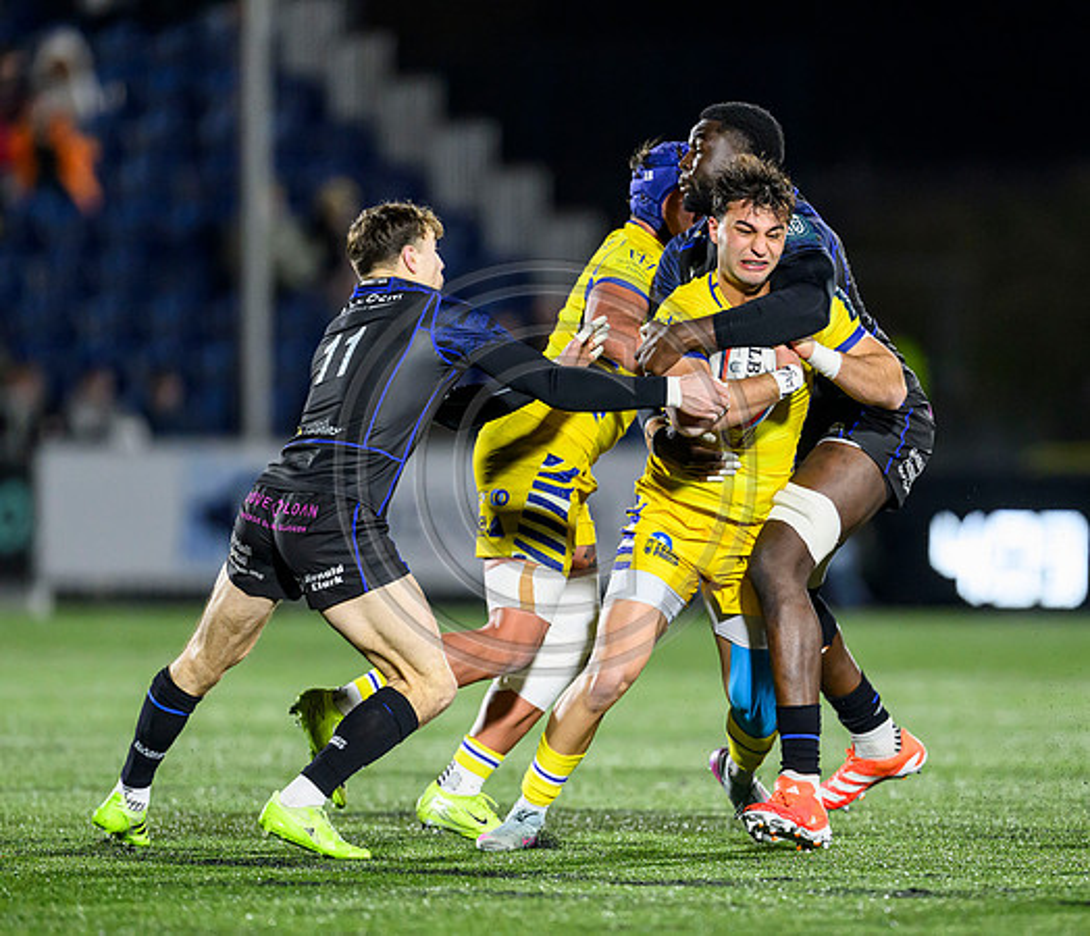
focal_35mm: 568
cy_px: 536
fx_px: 18849
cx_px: 745
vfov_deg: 2.8
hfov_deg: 3.3
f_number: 3.2
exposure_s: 1/1600
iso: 4000
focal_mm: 400
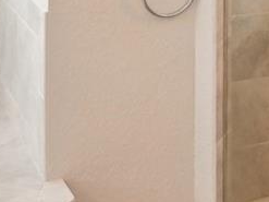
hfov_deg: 22.1
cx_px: 228
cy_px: -158
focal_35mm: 87
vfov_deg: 14.9
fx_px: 676
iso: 400
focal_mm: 14
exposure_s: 1/50
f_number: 8
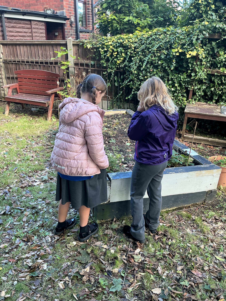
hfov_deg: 48.2
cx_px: 113
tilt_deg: -24.7
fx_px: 252
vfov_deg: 61.7
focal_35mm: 29
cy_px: 150
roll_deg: +0.9
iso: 40
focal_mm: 3
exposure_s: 1/60
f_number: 1.8
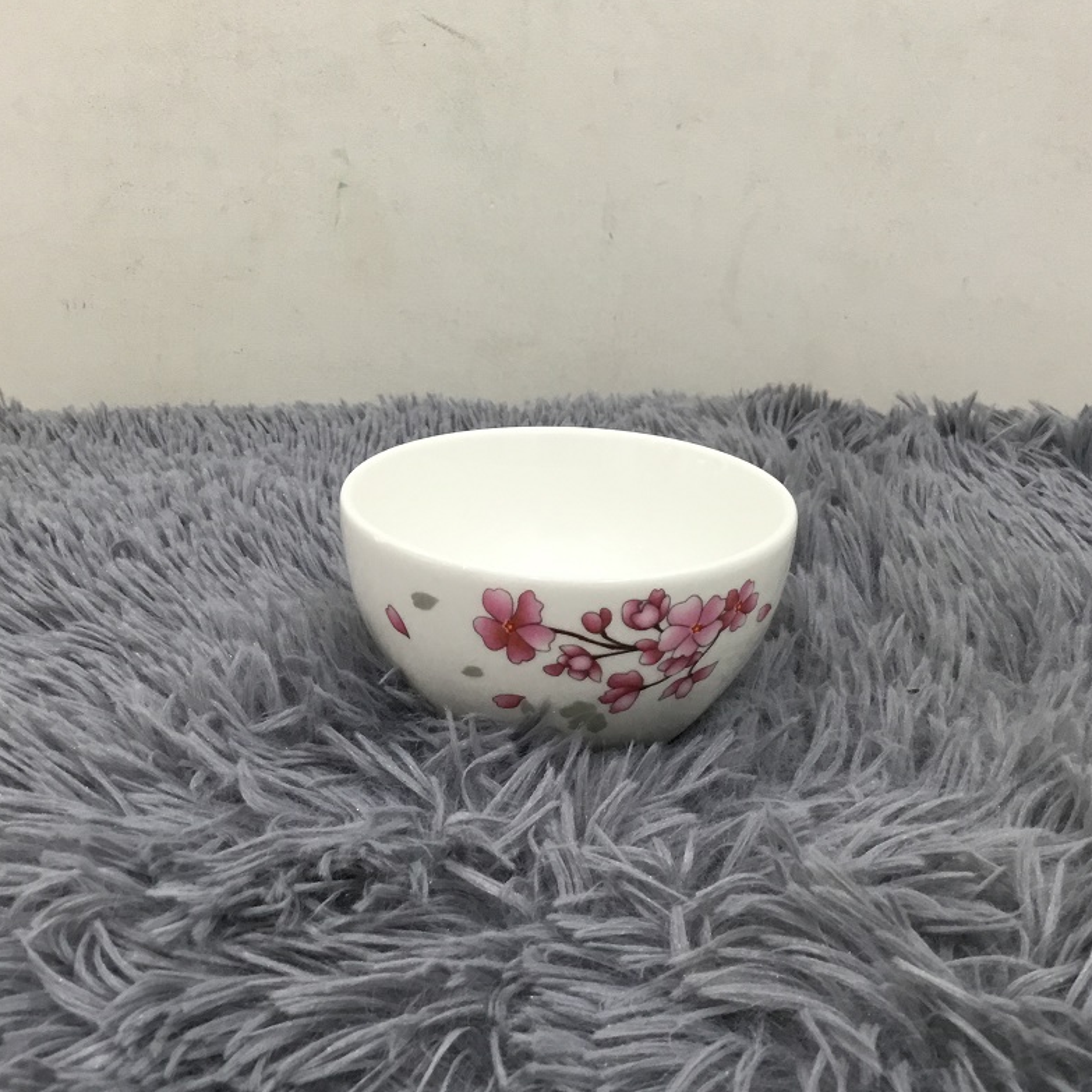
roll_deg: +0.7
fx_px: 1499
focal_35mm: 42
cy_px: 488
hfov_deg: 40.0
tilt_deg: -18.8
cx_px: 566
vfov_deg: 40.0
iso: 100
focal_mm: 3.3
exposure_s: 1/33
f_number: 2.4
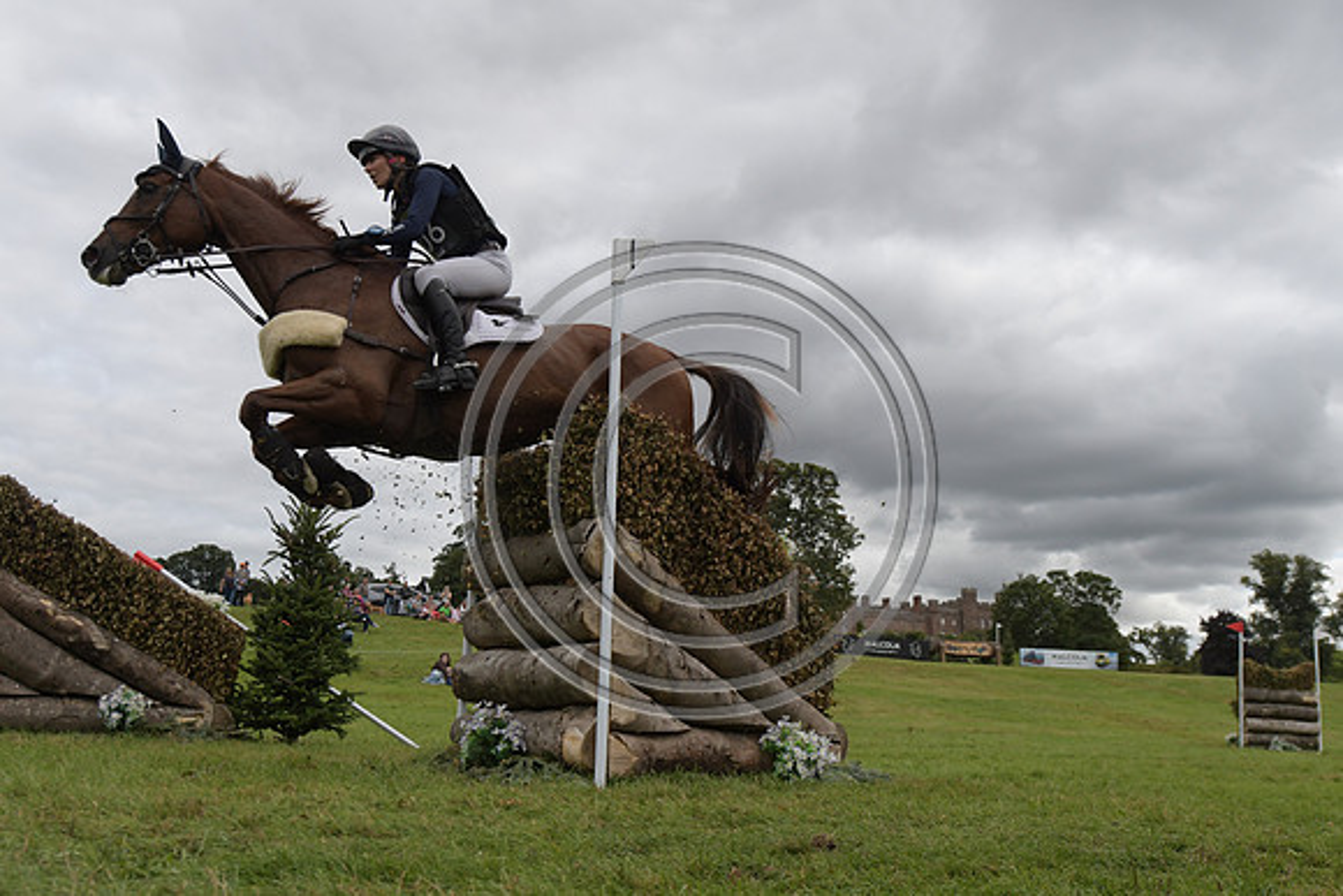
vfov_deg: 40.0
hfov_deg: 57.2
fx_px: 1231
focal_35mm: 33
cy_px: 448
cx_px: 672
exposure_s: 1/4000
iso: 720
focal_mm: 22
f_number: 5.6
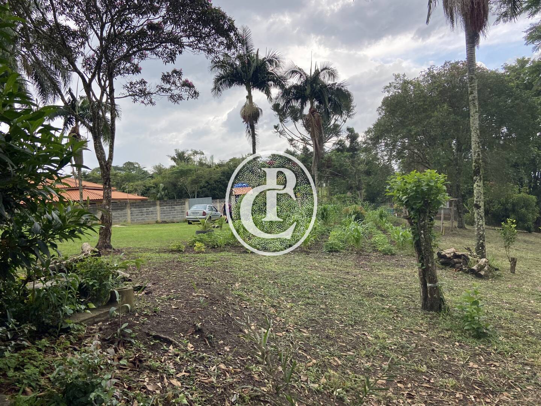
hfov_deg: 67.3
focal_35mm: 26
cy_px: 203
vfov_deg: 53.1
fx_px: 406
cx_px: 270
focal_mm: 4.25
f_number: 1.8
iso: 32
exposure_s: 1/591
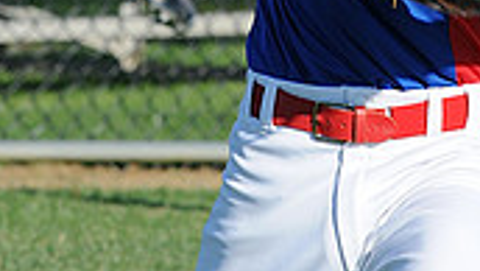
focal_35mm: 1234
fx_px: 15716
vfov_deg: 1.0
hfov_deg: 1.7
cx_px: 275
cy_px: -282
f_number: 11
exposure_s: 1/250
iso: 200
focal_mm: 300
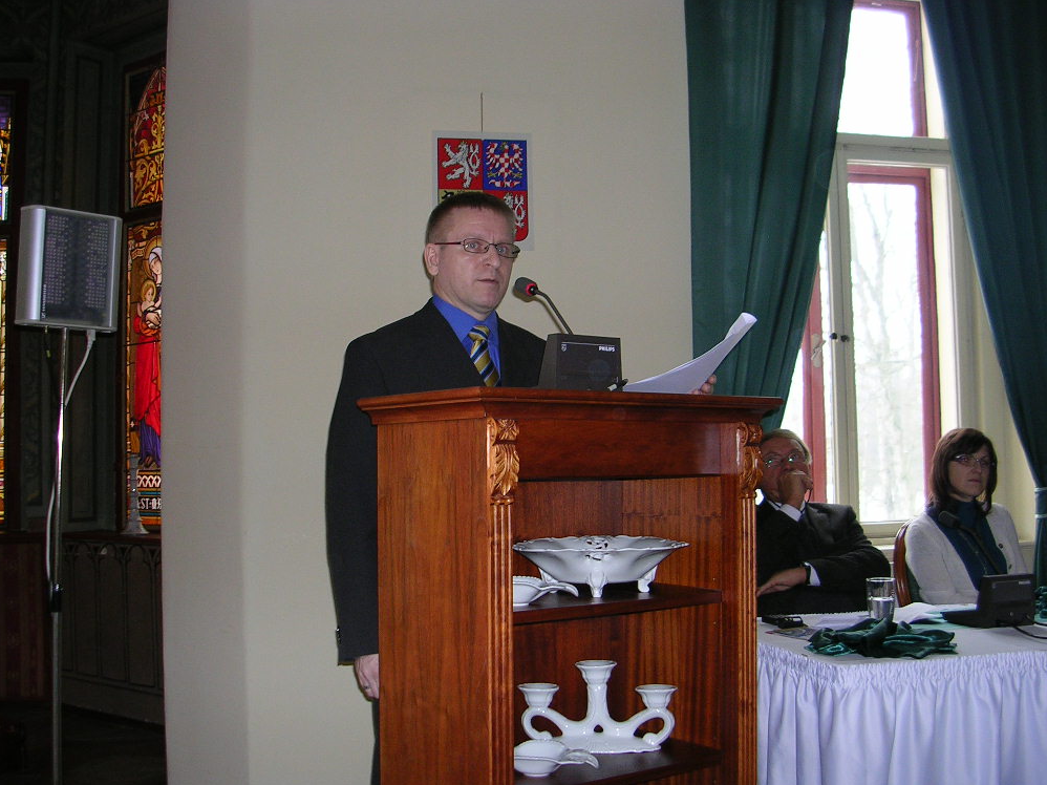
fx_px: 1179
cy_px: 394
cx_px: 528
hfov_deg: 47.9
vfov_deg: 36.8
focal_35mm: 39
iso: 63
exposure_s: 1/60.1
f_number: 2.8
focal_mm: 5.8
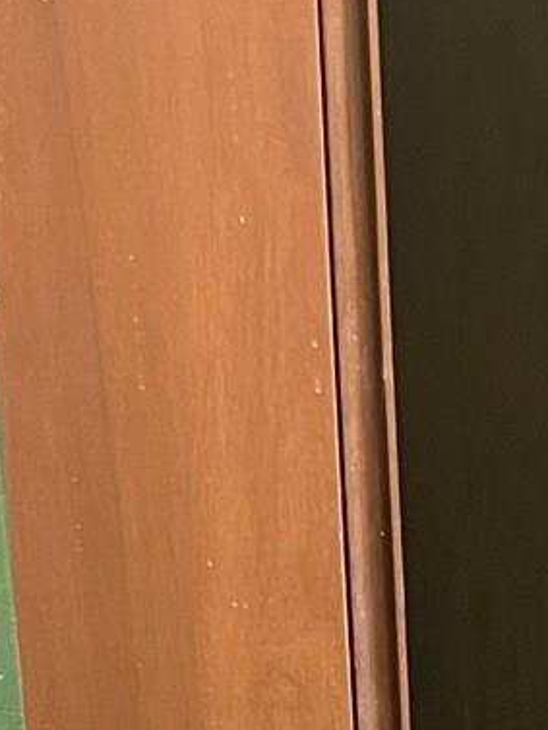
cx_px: 703
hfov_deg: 9.2
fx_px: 3354
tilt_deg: -18.3
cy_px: 1336
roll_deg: +0.7
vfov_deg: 11.5
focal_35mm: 159
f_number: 1.5
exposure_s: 1/60
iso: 160
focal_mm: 5.7
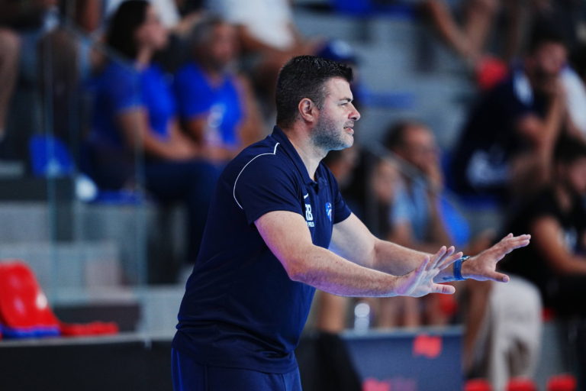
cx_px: 293
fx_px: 6511
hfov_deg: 5.2
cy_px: 196
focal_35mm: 400
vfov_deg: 3.4
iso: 2000
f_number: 2.8
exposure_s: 1/1000
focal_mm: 400
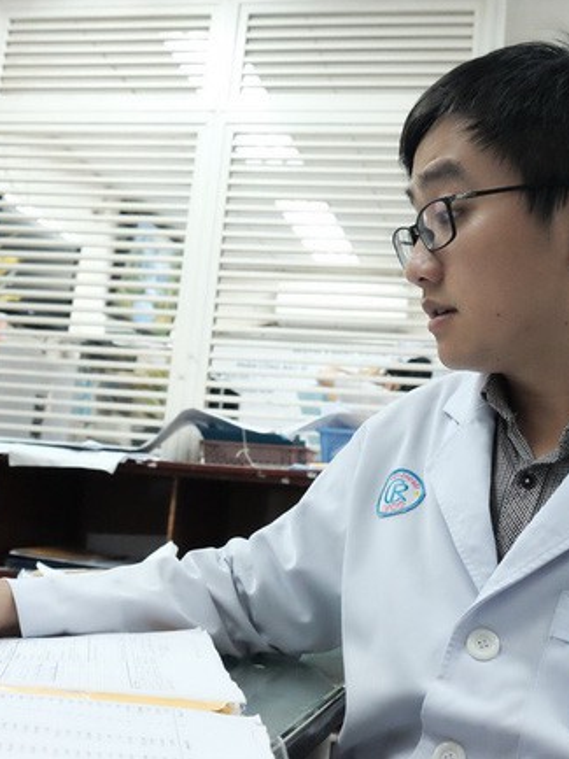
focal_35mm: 41
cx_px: 361
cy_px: 375
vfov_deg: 45.8
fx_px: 898
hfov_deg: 34.9
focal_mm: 18.5
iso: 6400
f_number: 5
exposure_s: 1/150
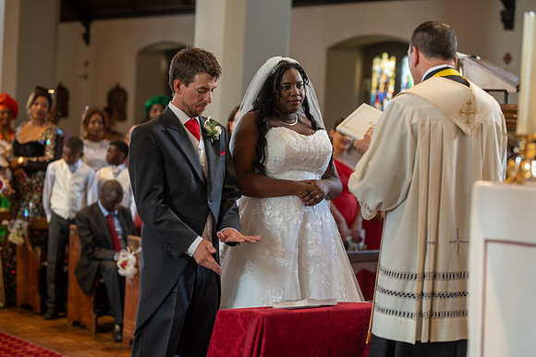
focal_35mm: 85
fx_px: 1265
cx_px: 268
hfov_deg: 23.9
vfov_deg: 16.1
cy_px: 178
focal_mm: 85
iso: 1250
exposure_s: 1/100
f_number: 2.5
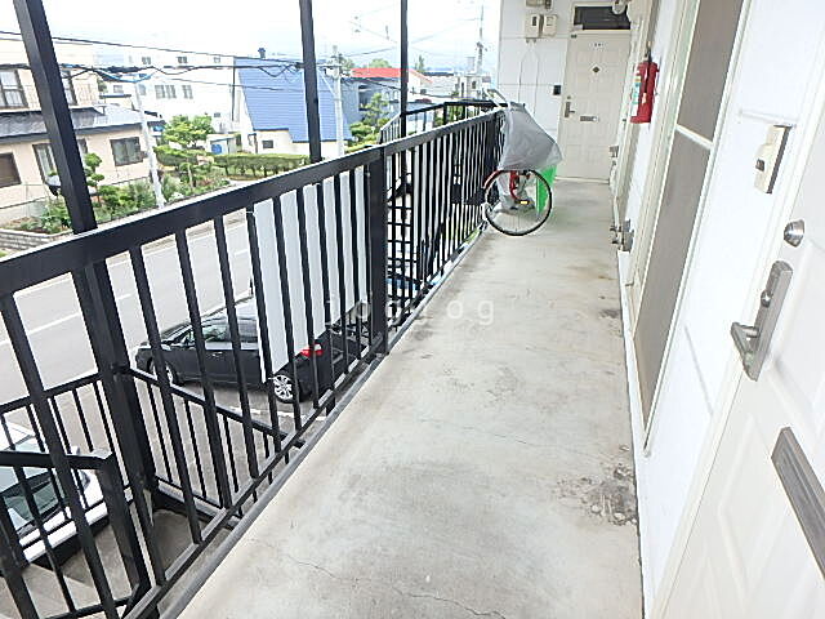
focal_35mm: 21
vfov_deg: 63.4
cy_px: 310
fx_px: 500
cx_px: 412
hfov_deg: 79.0
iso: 125
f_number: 3.5
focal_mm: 3.7
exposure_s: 1/160
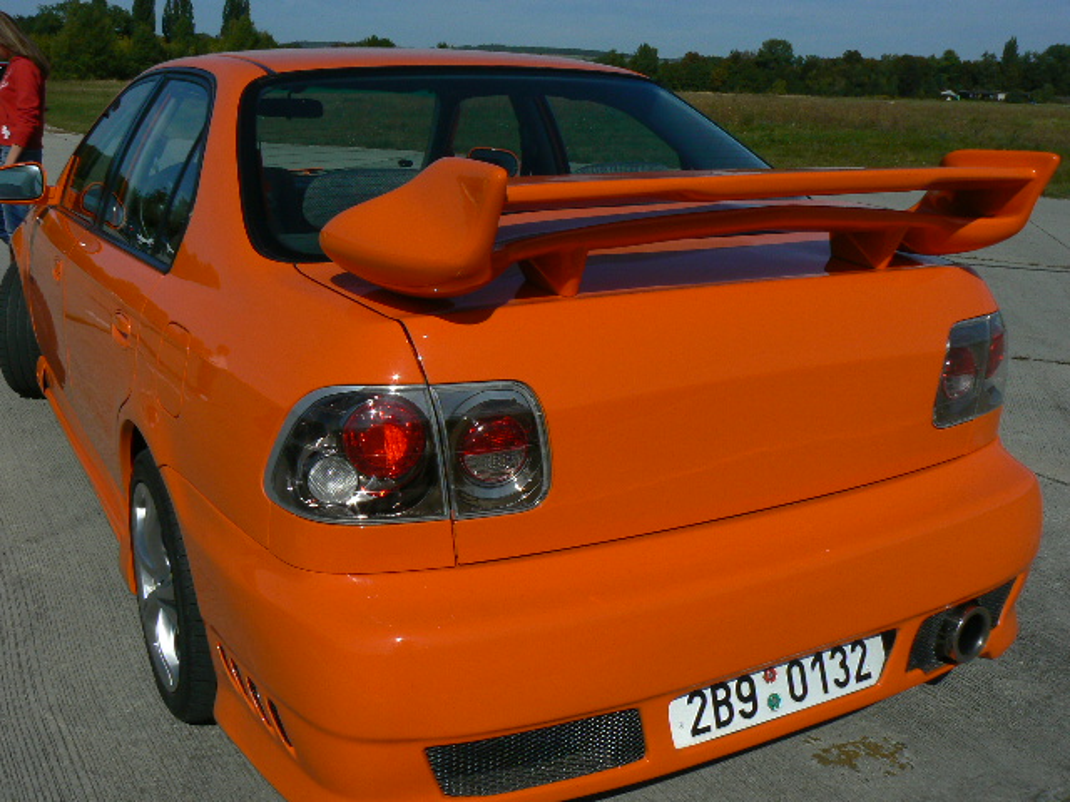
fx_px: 1113
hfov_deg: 51.4
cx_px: 535
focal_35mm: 36
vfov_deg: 39.7
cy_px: 401
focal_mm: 6
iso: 80
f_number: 8
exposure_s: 1/800
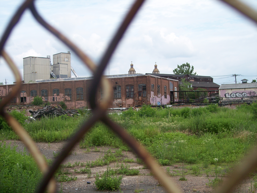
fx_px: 386
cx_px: 128
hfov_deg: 36.8
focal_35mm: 52
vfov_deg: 28.0
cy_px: 96
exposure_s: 1/500
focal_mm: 10.7
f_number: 4
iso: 100
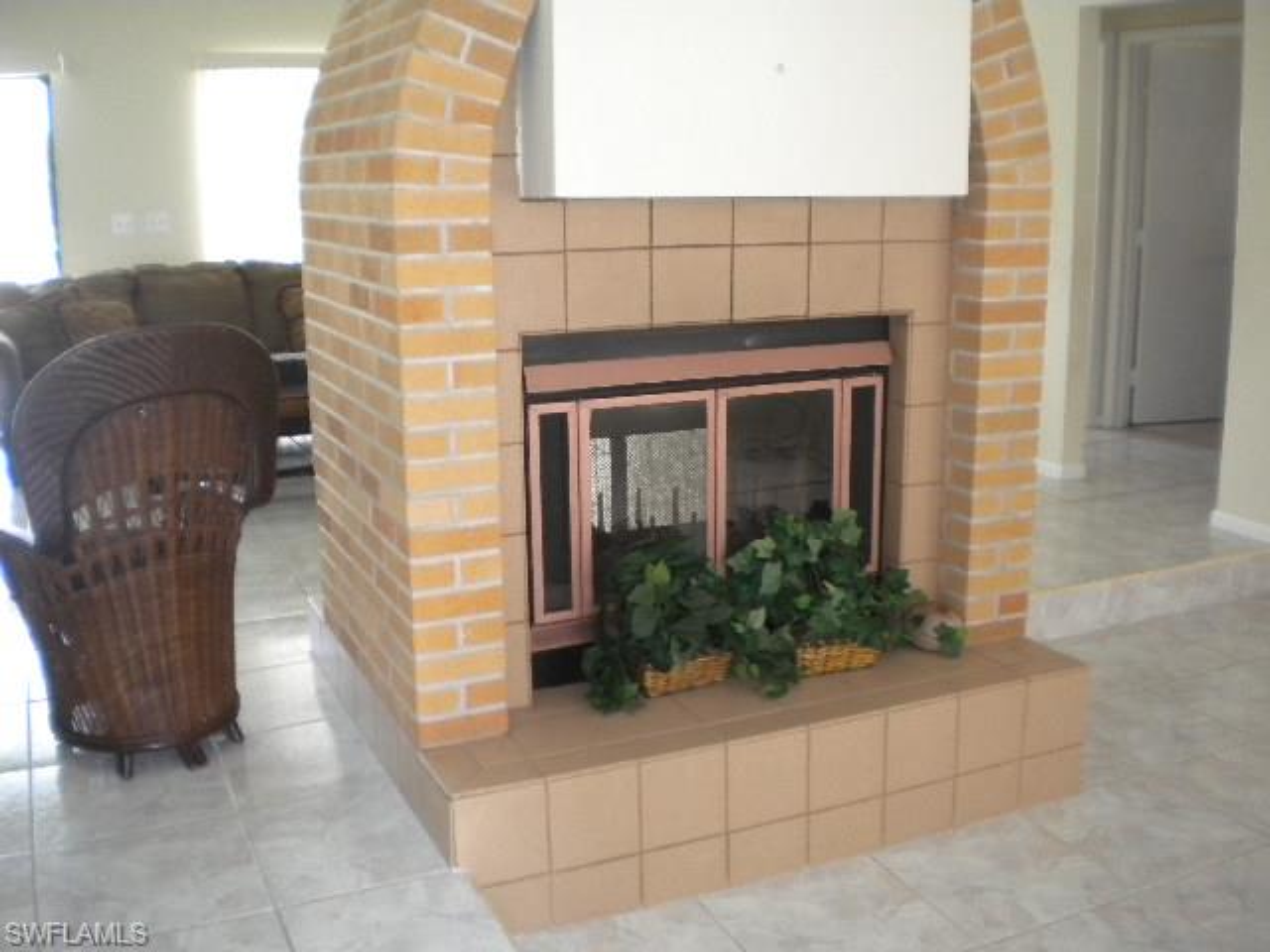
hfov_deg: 52.6
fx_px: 1284
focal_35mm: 35
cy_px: 476
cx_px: 635
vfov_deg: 40.7
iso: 400
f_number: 3.1
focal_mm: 6.3
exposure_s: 1/30
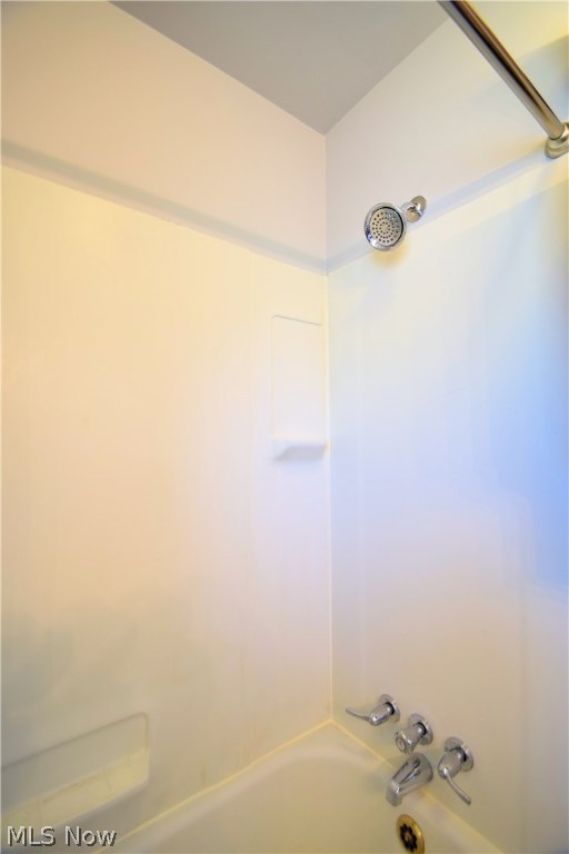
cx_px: 284
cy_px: 427
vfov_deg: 100.4
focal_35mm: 15
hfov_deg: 77.3
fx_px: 356
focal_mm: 10
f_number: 3.5
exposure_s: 1/15
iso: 125
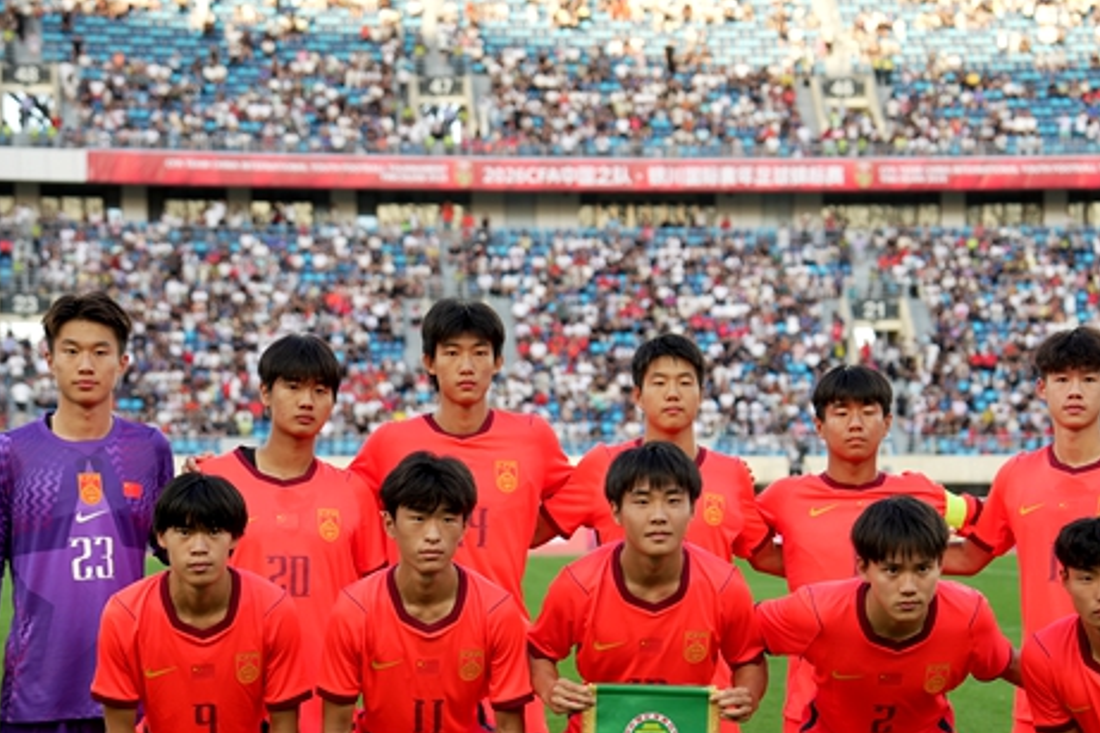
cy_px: 615
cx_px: 563
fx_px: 2810
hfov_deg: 22.1
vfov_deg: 14.7
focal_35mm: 92
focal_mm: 53
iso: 250
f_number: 2.8
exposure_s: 1/400
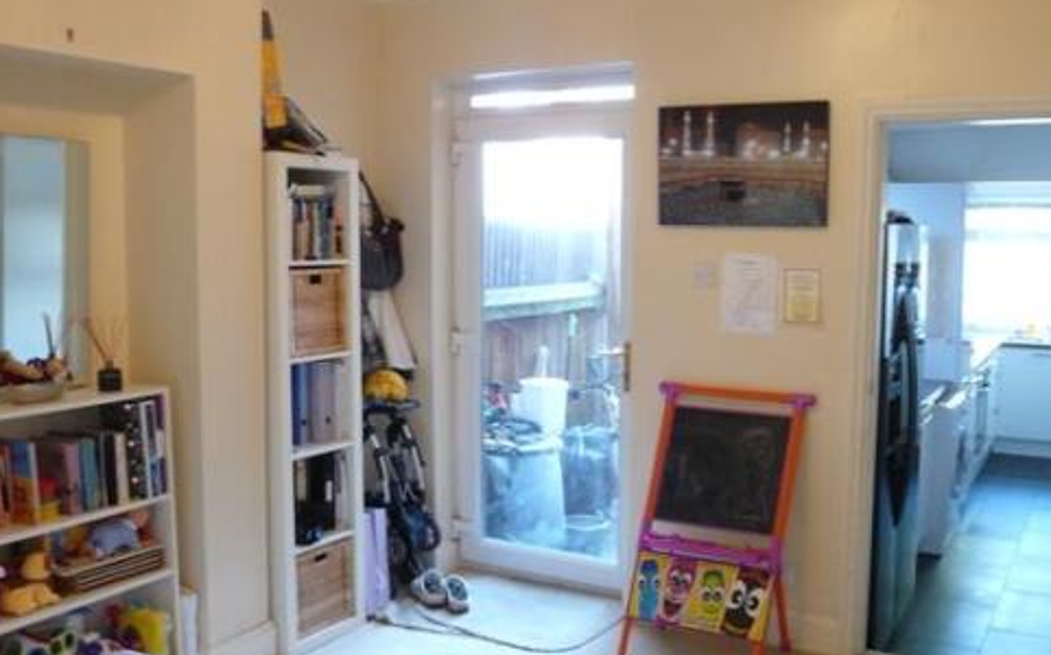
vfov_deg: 35.3
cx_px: 593
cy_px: 326
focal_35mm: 36
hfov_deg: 53.9
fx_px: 1031
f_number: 2.8
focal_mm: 4.6
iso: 200
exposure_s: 1/10
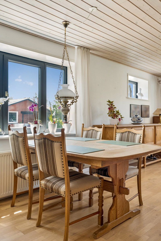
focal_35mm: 30
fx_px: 201
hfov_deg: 43.6
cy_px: 120
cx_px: 80
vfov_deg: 61.9
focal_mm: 30
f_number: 4
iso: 500
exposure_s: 1/160
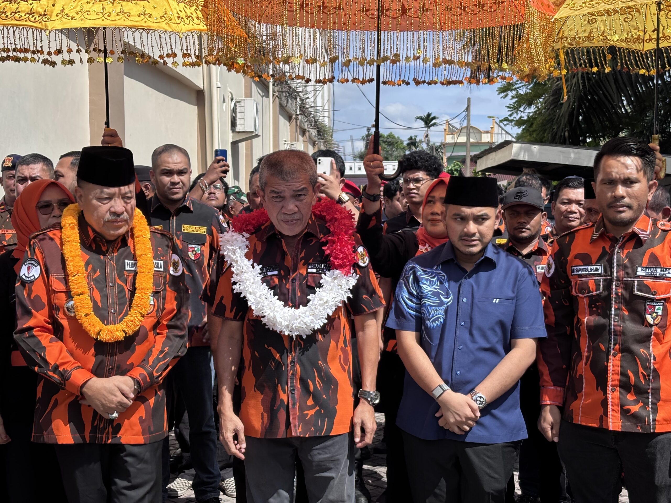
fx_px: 1008
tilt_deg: +0.1
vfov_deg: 28.0
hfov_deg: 36.8
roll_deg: -0.7
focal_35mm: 52
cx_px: 336
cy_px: 252
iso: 32
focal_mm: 5.96
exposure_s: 1/1616
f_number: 1.6
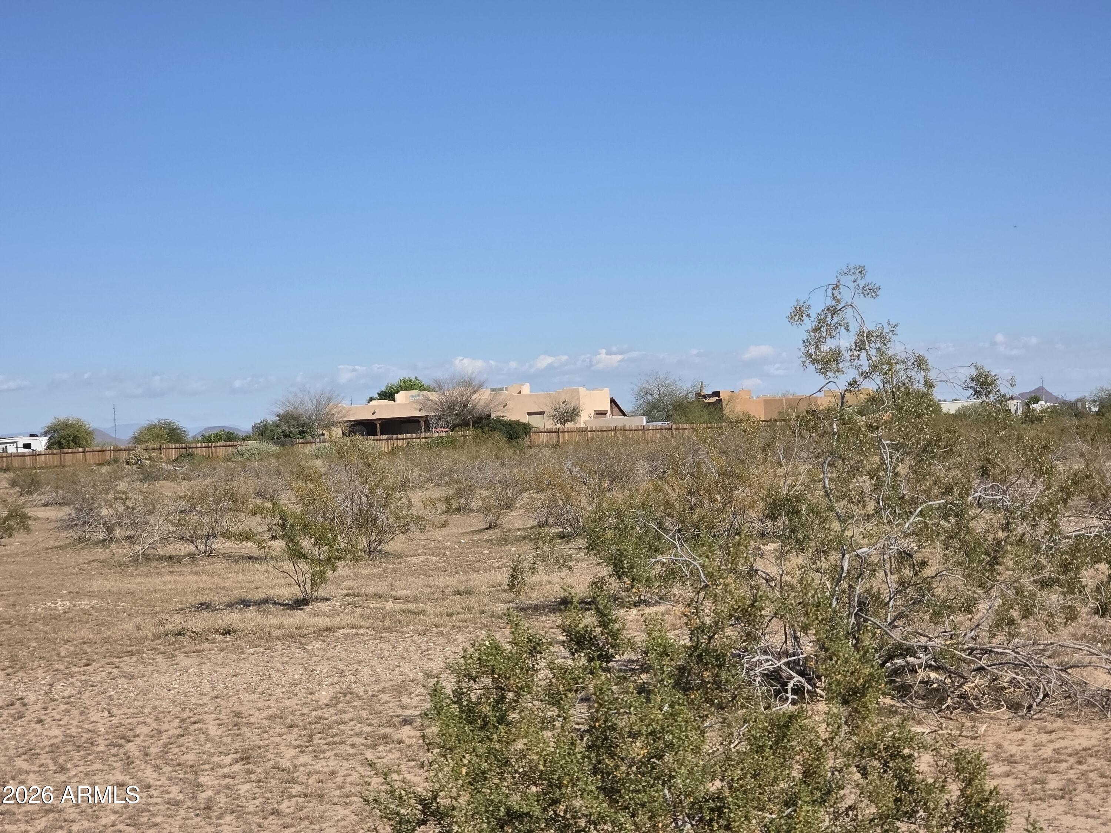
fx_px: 2215
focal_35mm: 69
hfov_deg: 28.2
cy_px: 416
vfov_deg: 21.3
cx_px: 556
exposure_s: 1/3185
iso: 50
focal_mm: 7.9
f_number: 2.4
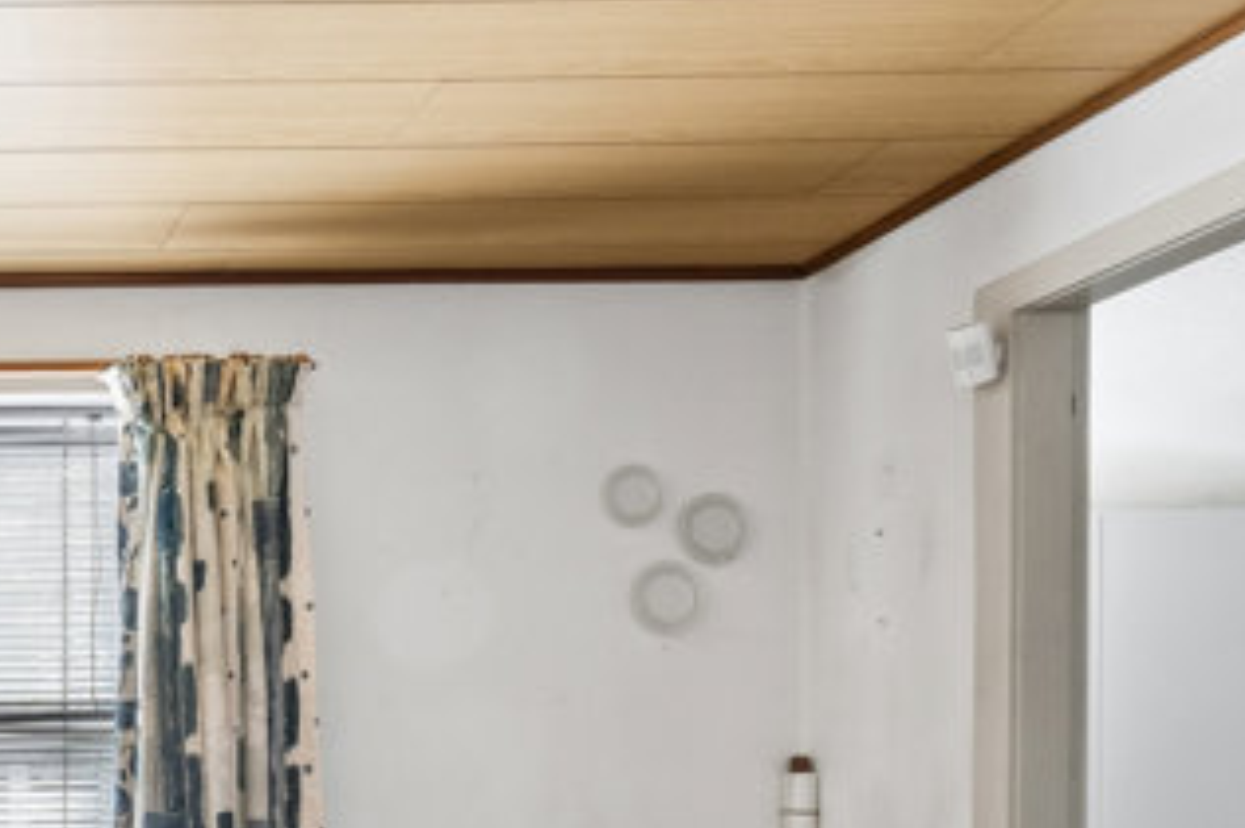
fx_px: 1313
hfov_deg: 38.6
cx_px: -221
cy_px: 948
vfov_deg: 30.6
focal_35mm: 38
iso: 640
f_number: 8
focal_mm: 10
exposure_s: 1/8
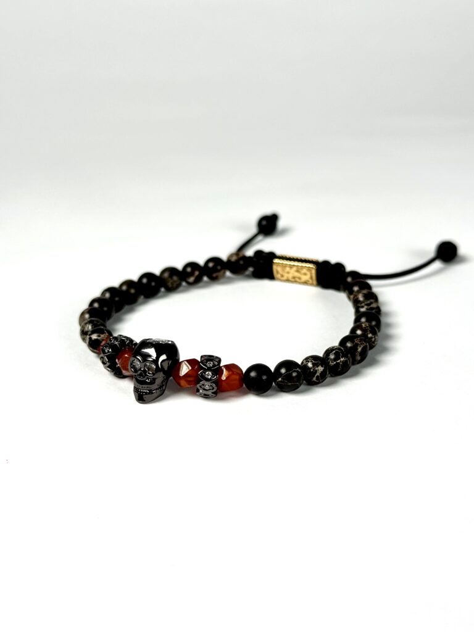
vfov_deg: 39.7
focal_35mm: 48
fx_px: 876
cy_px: 316
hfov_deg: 30.3
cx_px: 237
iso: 64
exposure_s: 1/6410
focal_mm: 6.76
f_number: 1.78
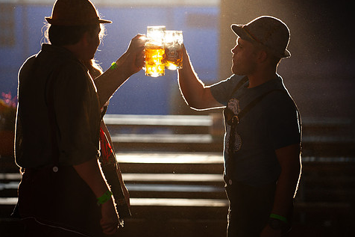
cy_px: 114
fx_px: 2040
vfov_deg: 6.6
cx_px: 180
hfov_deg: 9.9
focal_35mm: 207
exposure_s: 1/400
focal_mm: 170
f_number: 2.8
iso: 200
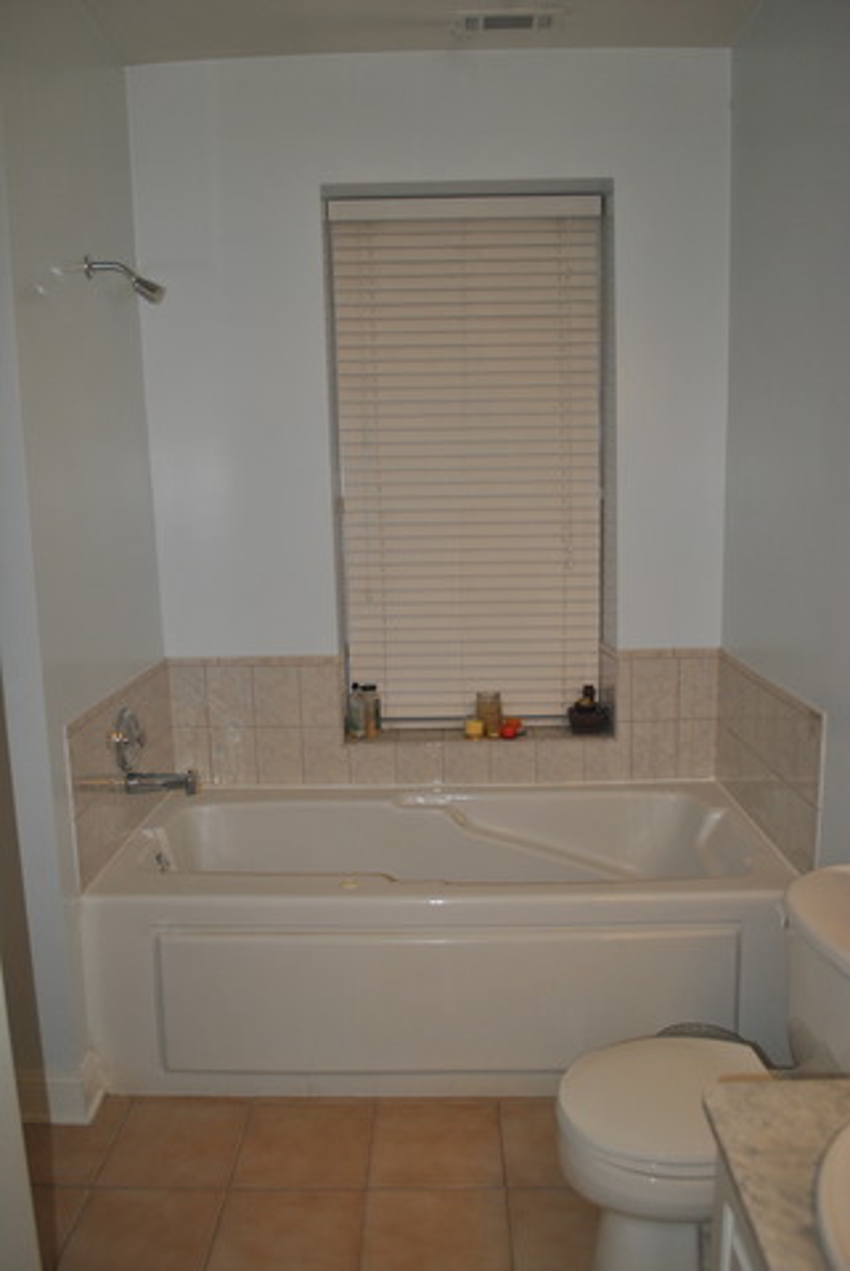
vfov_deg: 67.3
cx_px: 425
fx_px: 954
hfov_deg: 48.0
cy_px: 636
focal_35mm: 27
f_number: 3.5
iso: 200
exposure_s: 1/60
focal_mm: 18
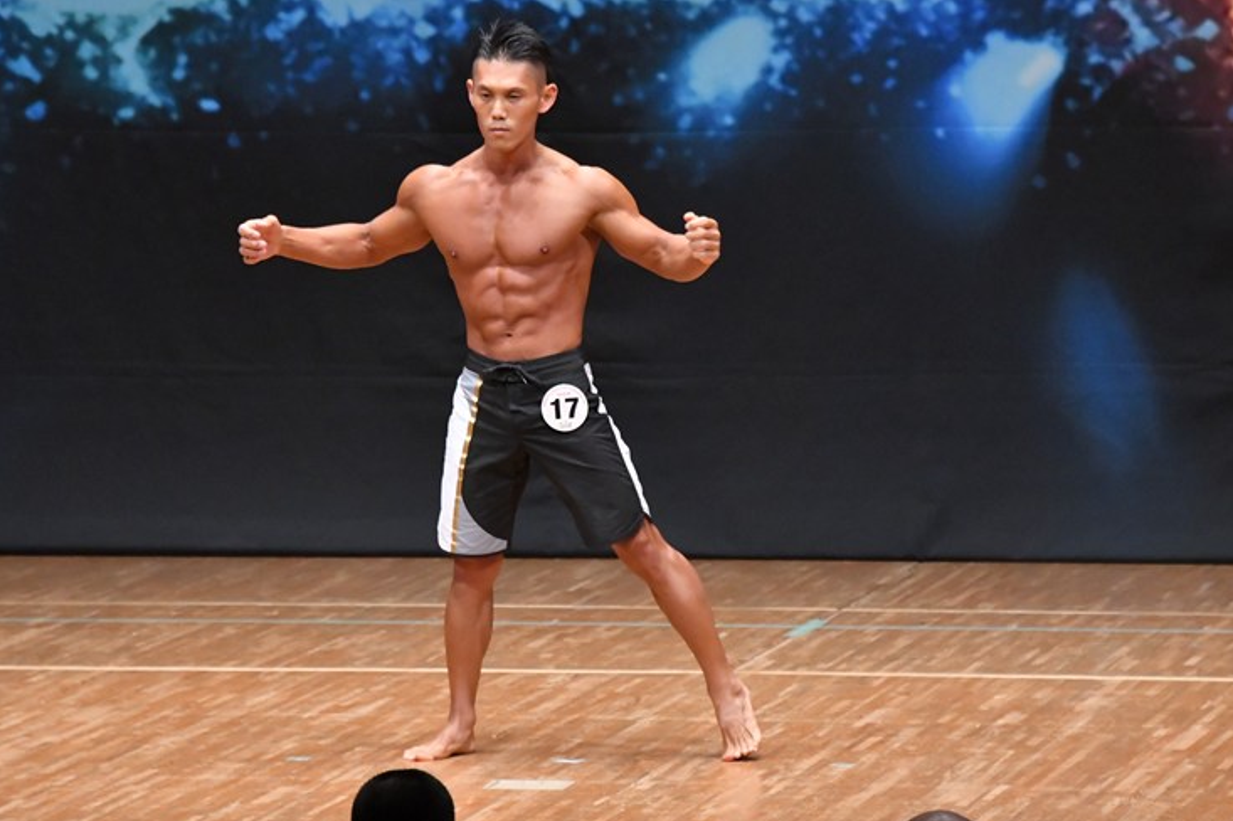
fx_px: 10852
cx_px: 596
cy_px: 405
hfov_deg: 6.5
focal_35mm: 317
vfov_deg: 4.3
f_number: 5.6
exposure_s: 1/400
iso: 8000
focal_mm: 200
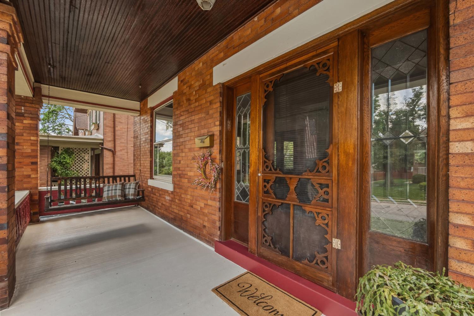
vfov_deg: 77.3
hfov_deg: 100.4
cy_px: 158
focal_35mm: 15
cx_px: 237
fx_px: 197
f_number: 6.3
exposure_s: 1/80
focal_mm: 10
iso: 400
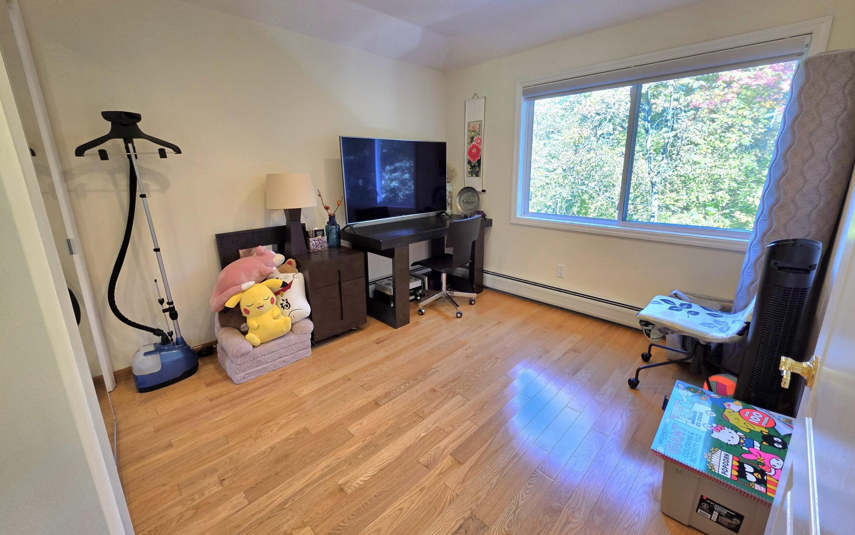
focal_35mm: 14
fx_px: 326
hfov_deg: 105.3
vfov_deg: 78.6
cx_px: 433
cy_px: 258
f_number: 1.9
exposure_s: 1/120
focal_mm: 2.2
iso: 64
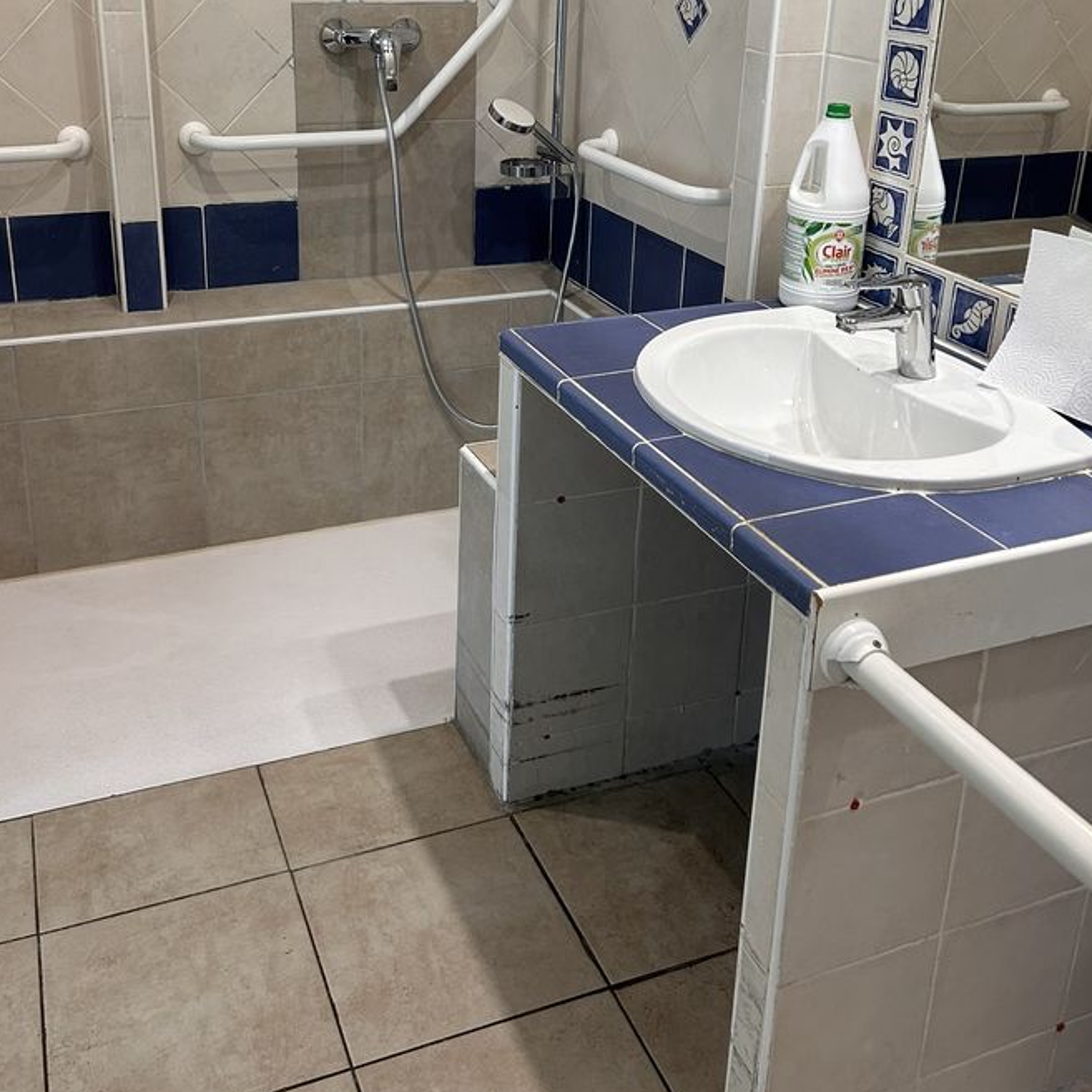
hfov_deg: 47.1
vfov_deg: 46.1
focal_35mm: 35
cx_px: 484
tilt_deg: -15.6
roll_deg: -0.7
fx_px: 1249
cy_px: 324
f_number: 1.5
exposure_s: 1/114
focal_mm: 5.7
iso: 125
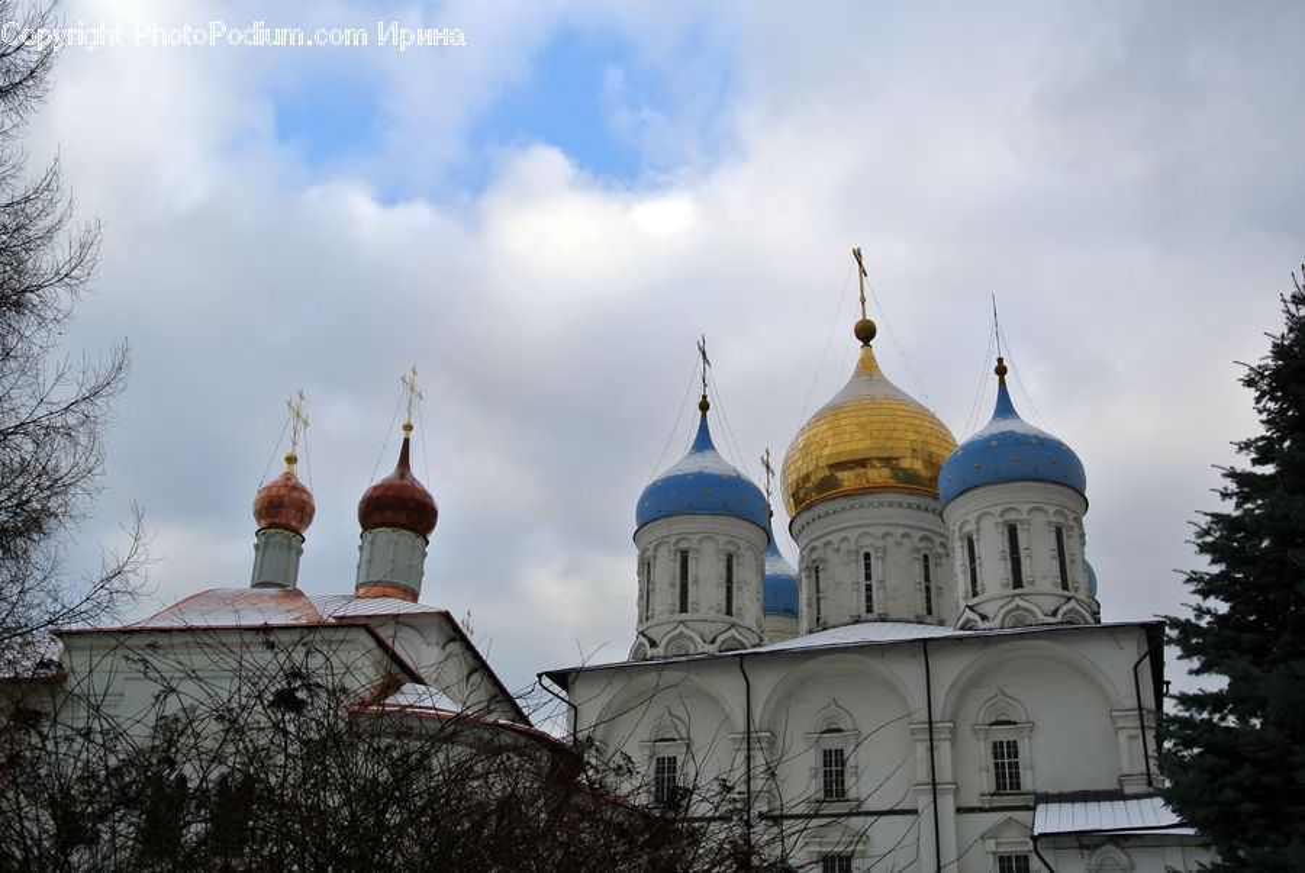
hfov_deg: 49.5
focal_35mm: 39
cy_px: 436
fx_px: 1415
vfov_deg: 34.3
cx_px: 652
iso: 100
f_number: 4
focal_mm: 14.5
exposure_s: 1/250
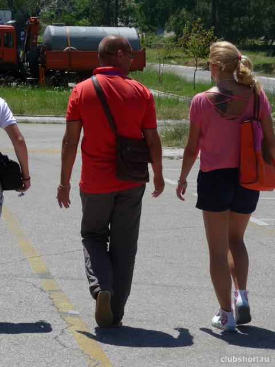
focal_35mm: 124
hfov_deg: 12.0
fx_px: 1313
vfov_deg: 15.9
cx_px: 138
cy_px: 184
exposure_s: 1/800
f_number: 4.7
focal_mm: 19.1
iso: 100
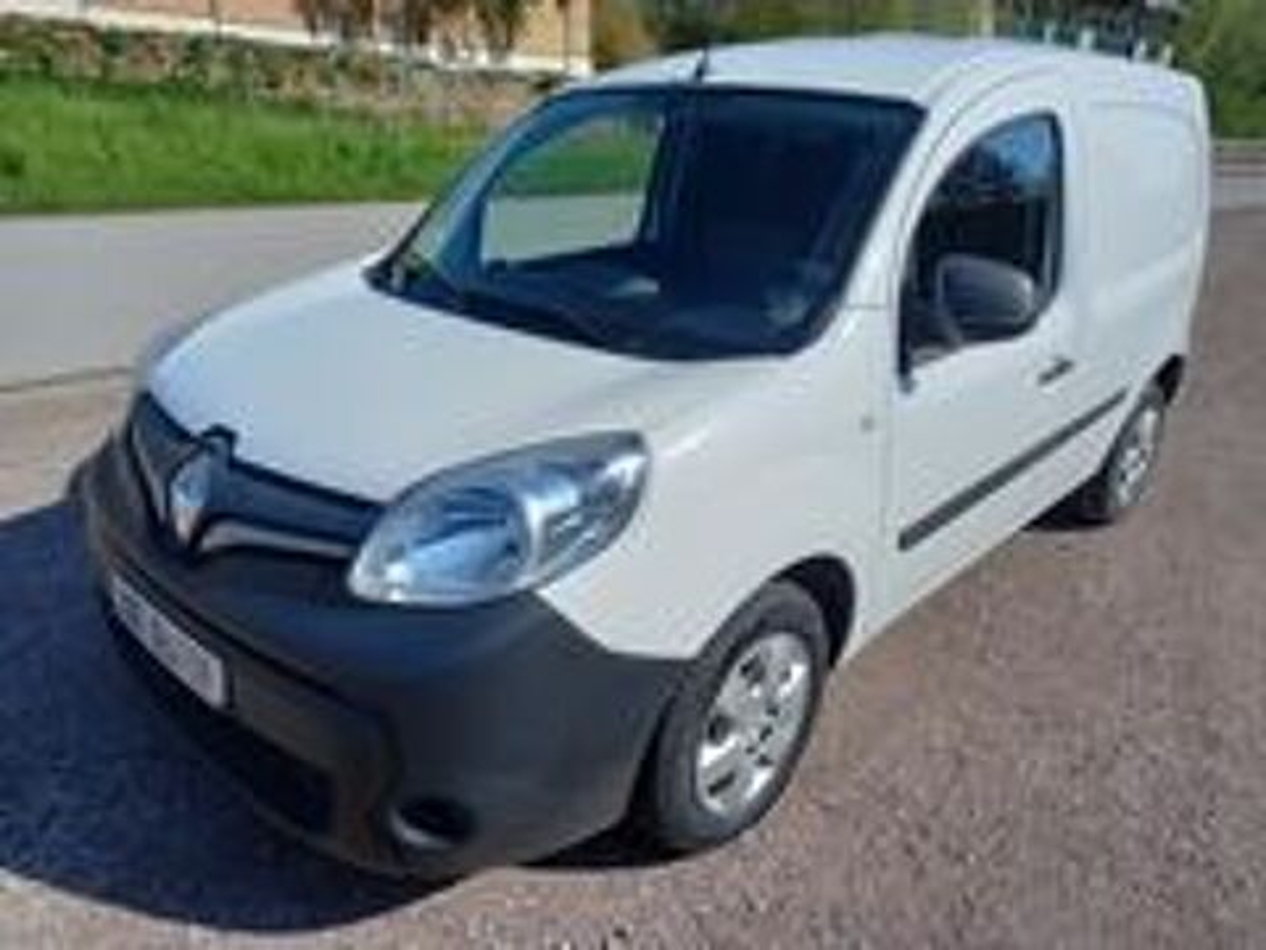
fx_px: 914
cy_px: 475
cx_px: 633
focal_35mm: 25
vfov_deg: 54.9
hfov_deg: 69.4
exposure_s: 1/993
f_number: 2
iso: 25
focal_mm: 4.6
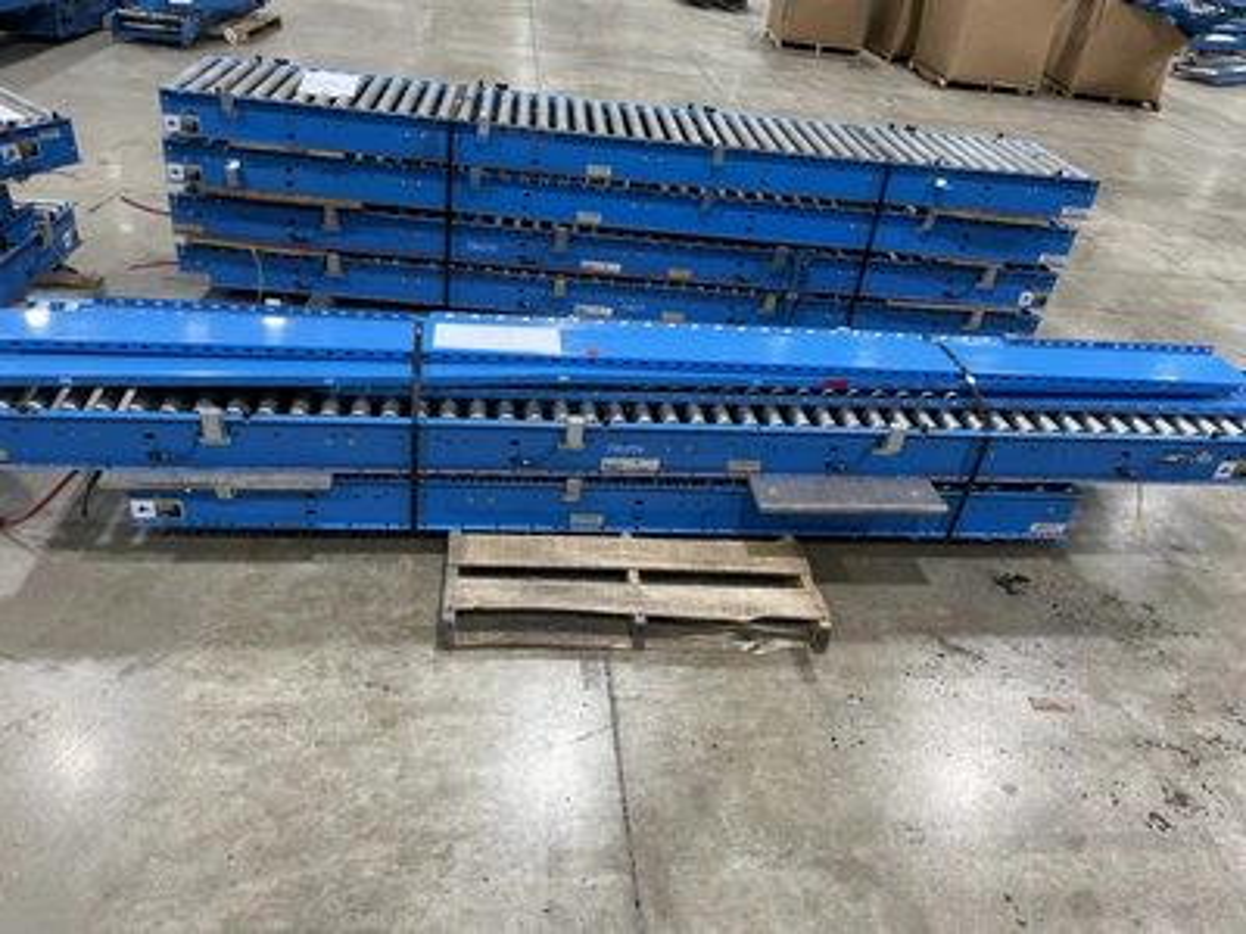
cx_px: 623
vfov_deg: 53.1
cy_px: 467
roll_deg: -6.2
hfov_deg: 67.3
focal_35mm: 26
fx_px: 936
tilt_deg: -31.7
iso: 100
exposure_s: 1/120
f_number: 1.6
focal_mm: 4.2
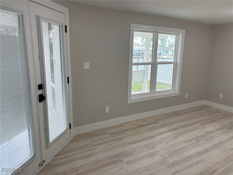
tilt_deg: -11.0
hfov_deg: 67.3
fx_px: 175
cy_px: 88
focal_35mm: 26
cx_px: 116
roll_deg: -1.0
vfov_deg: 53.1
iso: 64
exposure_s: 1/151
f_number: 1.6
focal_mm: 5.96
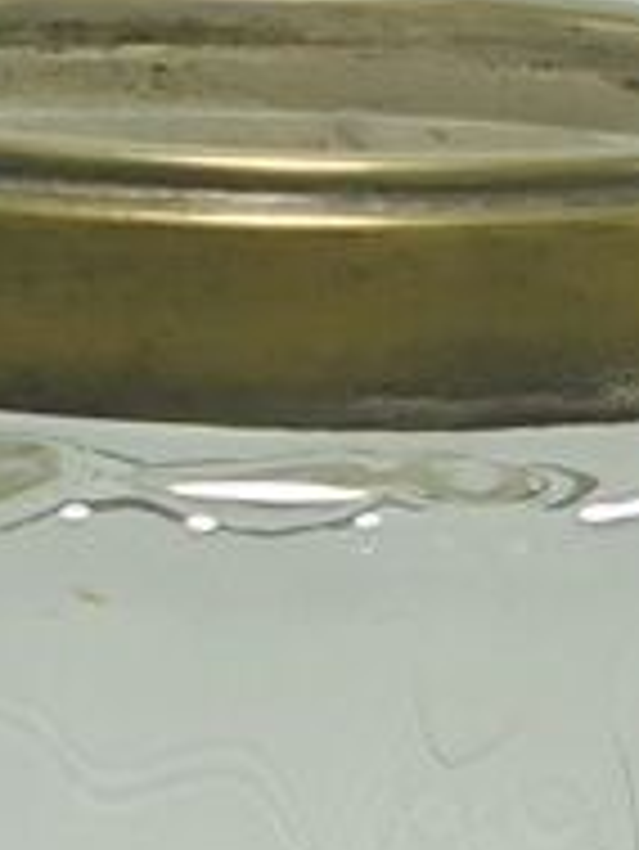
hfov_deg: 9.1
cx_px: 641
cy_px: 1318
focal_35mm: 162
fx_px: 3983
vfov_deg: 11.6
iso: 100
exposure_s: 1/100
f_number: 4
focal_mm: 6.1
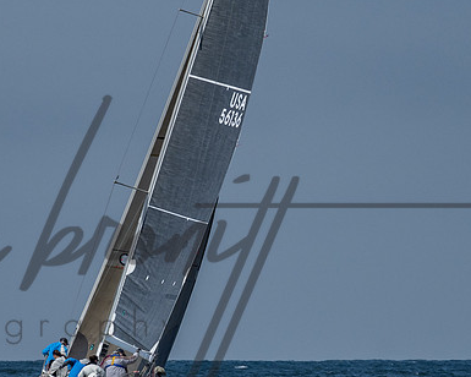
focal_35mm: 679
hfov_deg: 2.9
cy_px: 160
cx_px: 178
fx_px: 9465
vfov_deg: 2.3
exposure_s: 1/2500
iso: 200
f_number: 6.3
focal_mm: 200
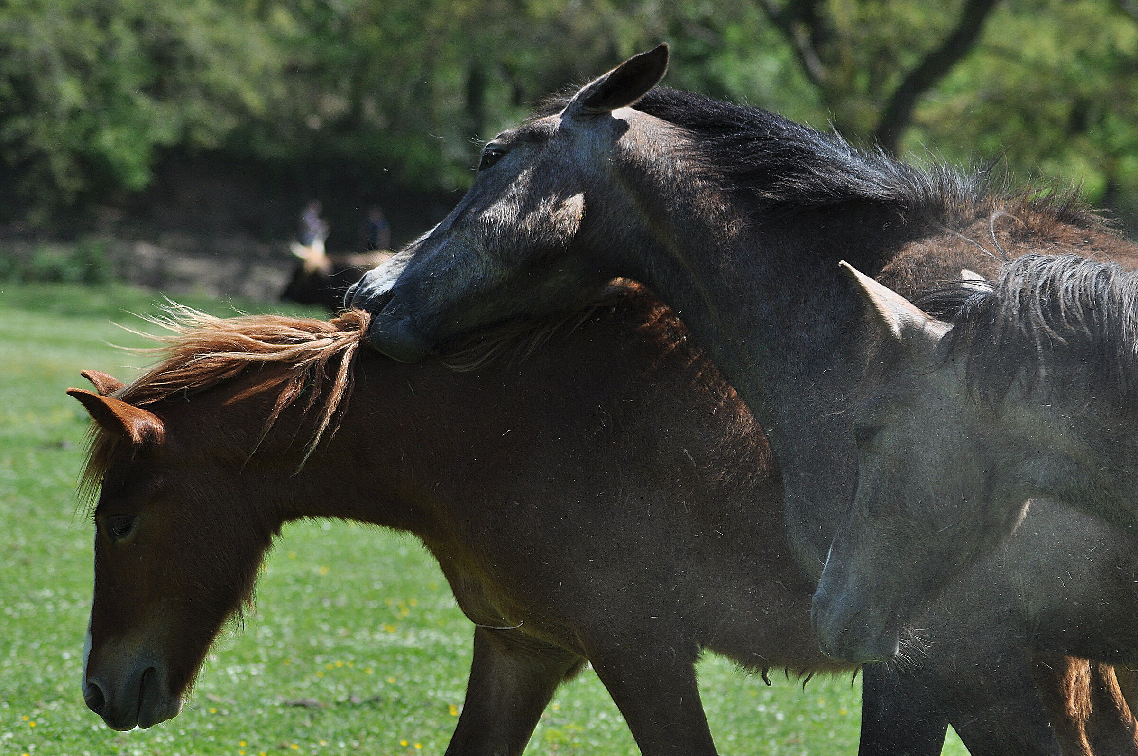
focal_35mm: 225
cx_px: 569
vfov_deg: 6.1
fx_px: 7104
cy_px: 378
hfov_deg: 9.2
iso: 200
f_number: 8
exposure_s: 1/640
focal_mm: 150
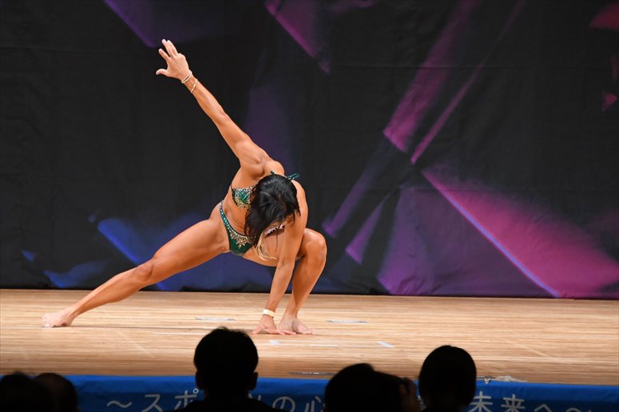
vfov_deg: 4.4
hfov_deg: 6.5
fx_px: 5414
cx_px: 310
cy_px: 206
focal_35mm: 315
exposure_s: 1/400
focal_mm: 210
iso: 3200
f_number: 5.6
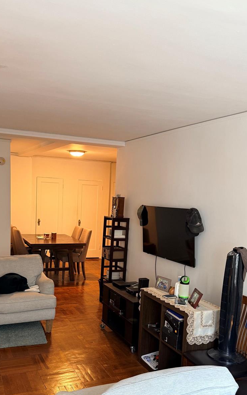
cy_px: 238
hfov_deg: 38.2
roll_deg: -2.7
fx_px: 355
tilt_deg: -6.4
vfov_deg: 57.7
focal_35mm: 33
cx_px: 103
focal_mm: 6.76
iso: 200
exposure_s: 1/60
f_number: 1.78
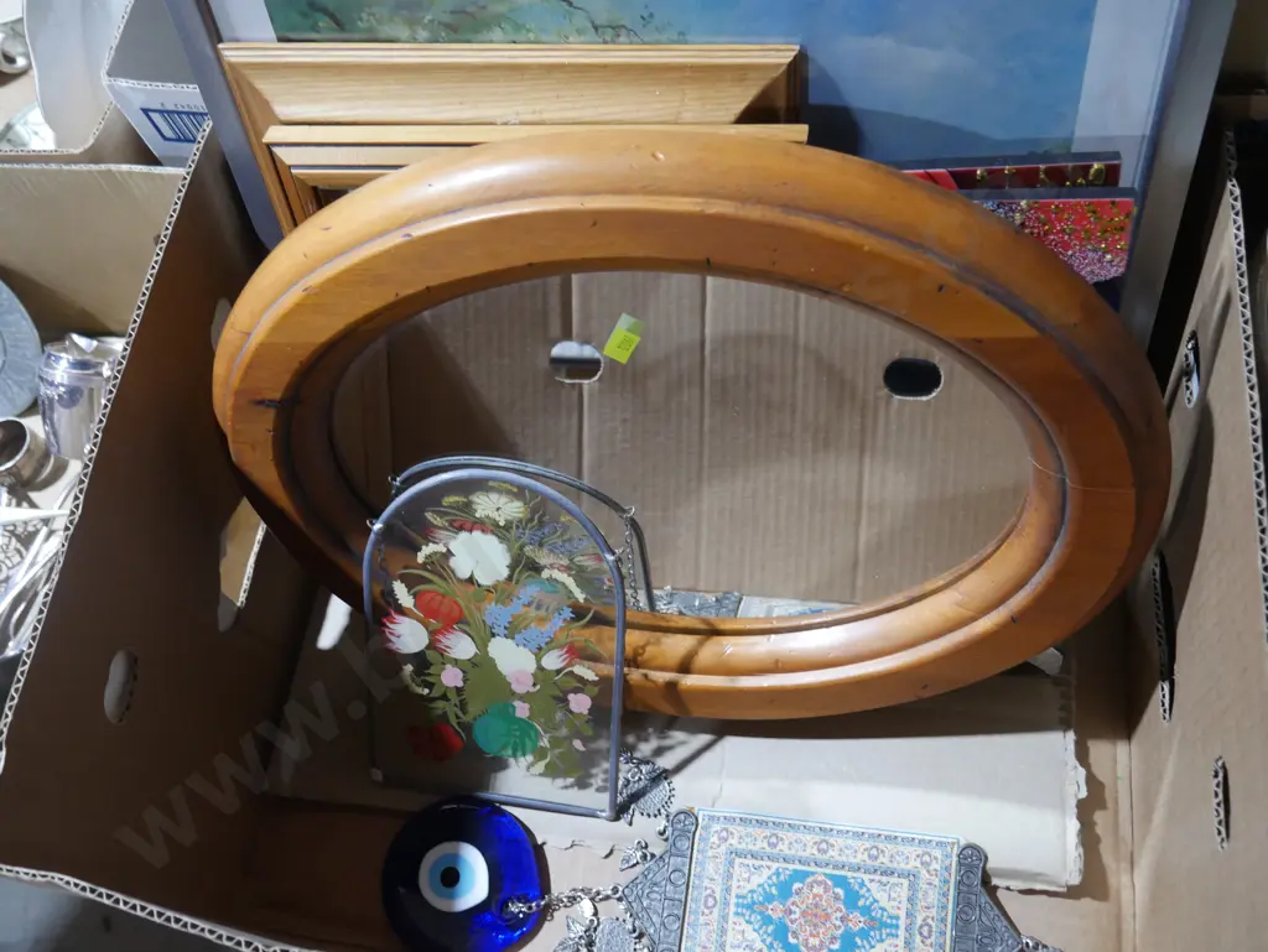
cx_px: 634
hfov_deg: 53.9
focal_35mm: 34
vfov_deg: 41.8
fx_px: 1246
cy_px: 476
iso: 800
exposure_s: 1/60
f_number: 4
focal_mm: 17
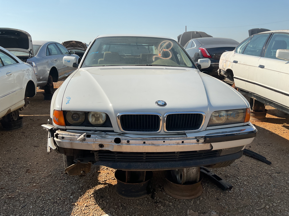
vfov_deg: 48.2
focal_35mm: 29
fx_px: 242
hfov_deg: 61.7
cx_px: 144
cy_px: 108
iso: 16
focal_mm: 3
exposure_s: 1/2141
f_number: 1.8
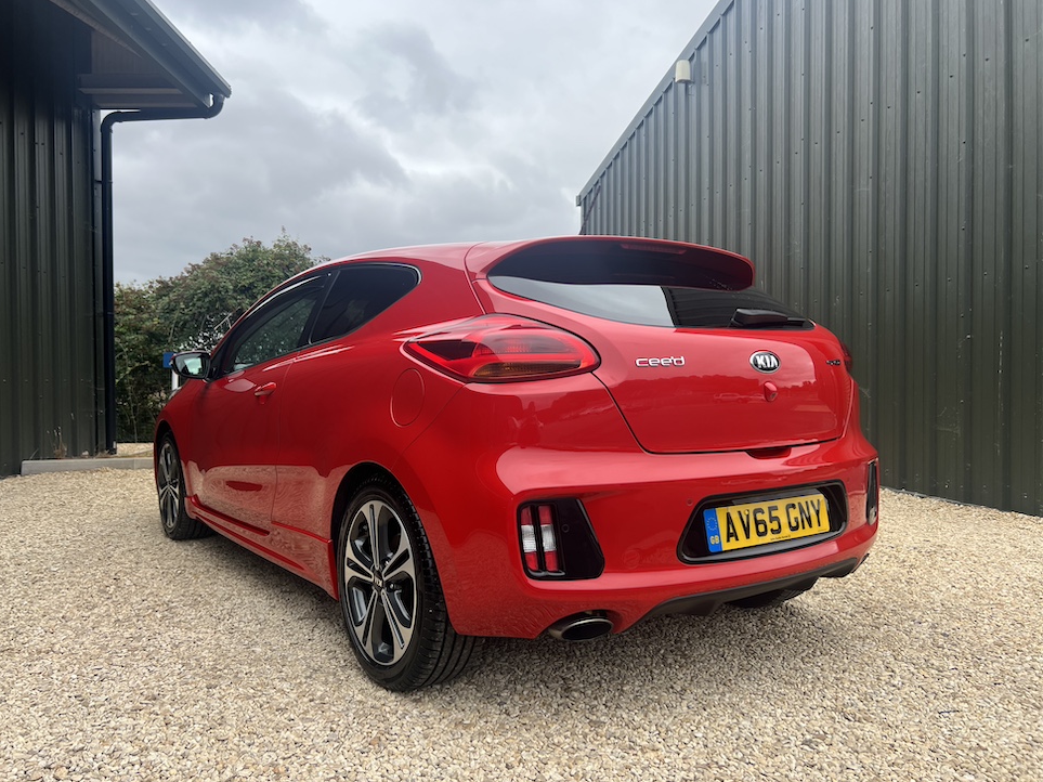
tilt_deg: -0.8
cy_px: 388
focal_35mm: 27
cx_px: 510
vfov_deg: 51.3
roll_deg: +0.8
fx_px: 813
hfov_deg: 65.3
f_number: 1.5
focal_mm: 5.7
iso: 50
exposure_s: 1/1431
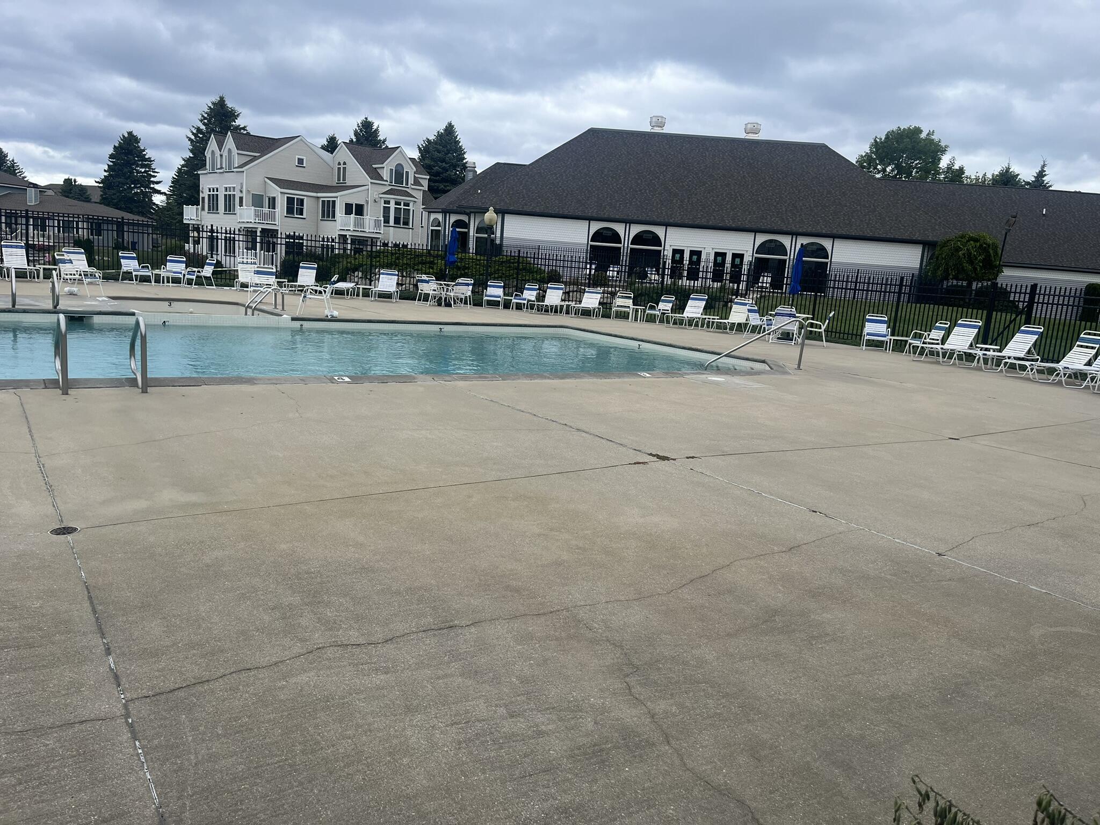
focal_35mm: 26
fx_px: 826
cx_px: 550
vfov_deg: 53.1
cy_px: 412
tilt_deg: -10.1
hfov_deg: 67.3
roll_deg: -4.5
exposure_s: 1/1517
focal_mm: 5.1
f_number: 1.6
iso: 50
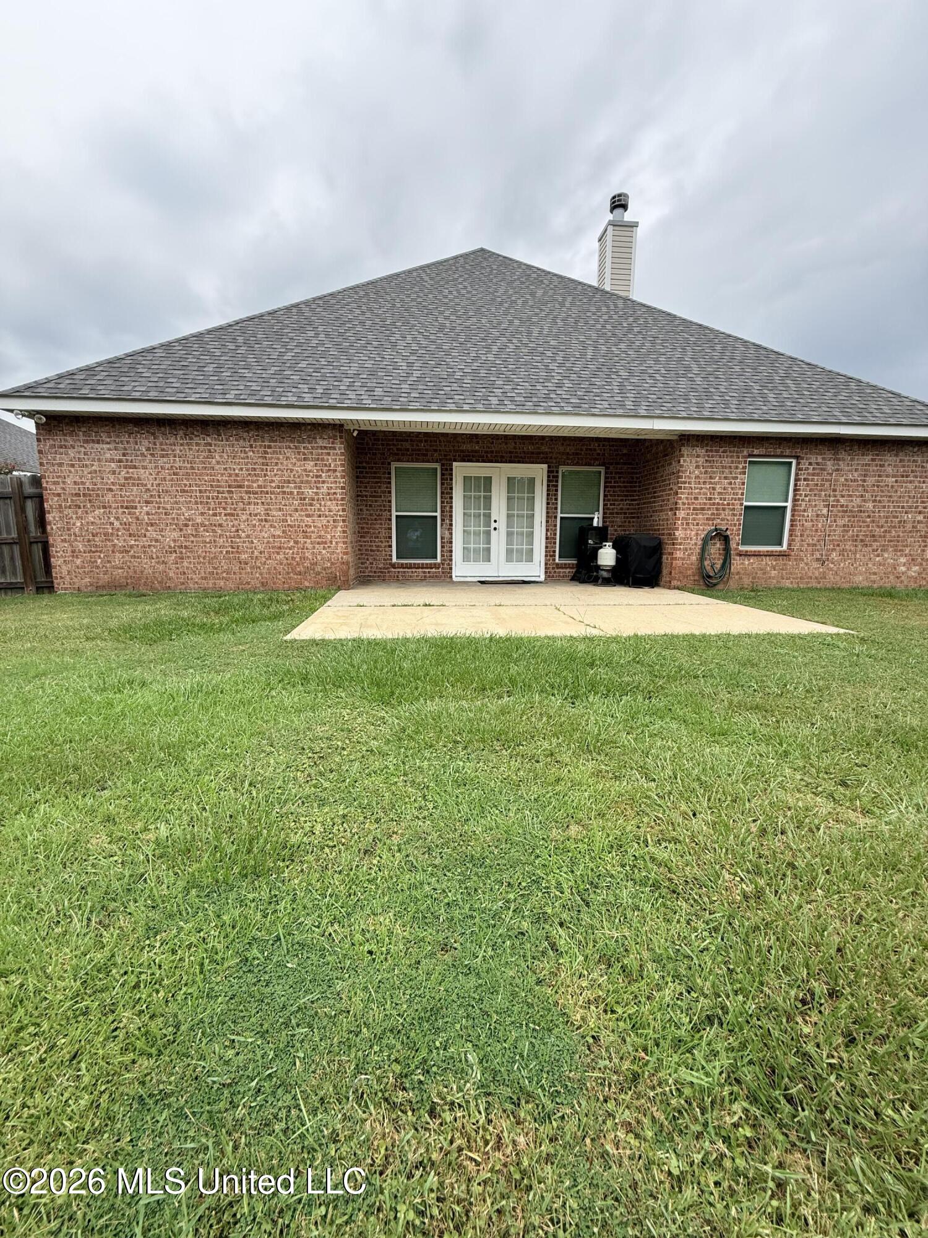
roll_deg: -1.4
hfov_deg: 85.7
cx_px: 464
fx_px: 500
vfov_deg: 102.1
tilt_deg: -9.2
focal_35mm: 14
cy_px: 619
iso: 50
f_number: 2.2
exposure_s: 1/985
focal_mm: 2.22
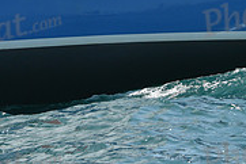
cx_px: 133
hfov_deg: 7.5
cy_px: -49
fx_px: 1881
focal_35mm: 275
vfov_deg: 5.0
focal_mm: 86
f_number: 7.1
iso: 250
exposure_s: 1/1250
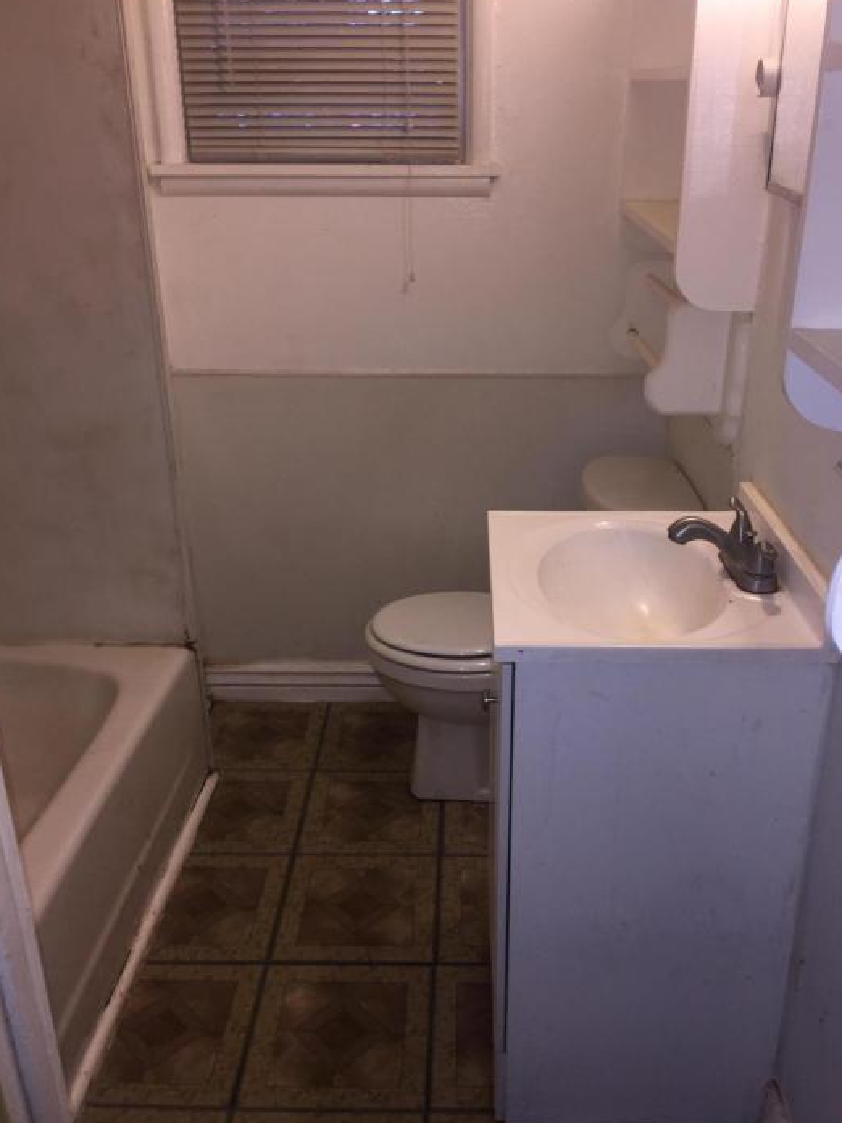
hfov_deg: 44.1
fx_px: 1038
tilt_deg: -24.3
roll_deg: +0.4
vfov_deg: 56.8
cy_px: 573
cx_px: 445
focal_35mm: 32
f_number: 2.2
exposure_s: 1/30
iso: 40
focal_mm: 4.15
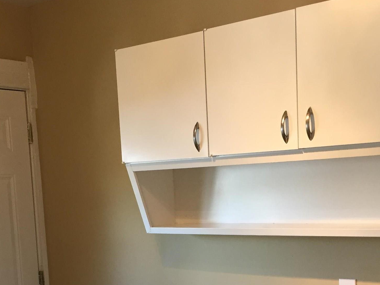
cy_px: 267
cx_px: 184
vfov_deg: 23.3
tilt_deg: -7.3
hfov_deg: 31.7
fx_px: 670
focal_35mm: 61
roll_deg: +1.9
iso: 50
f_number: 2.2
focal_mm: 4.15
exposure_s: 1/30
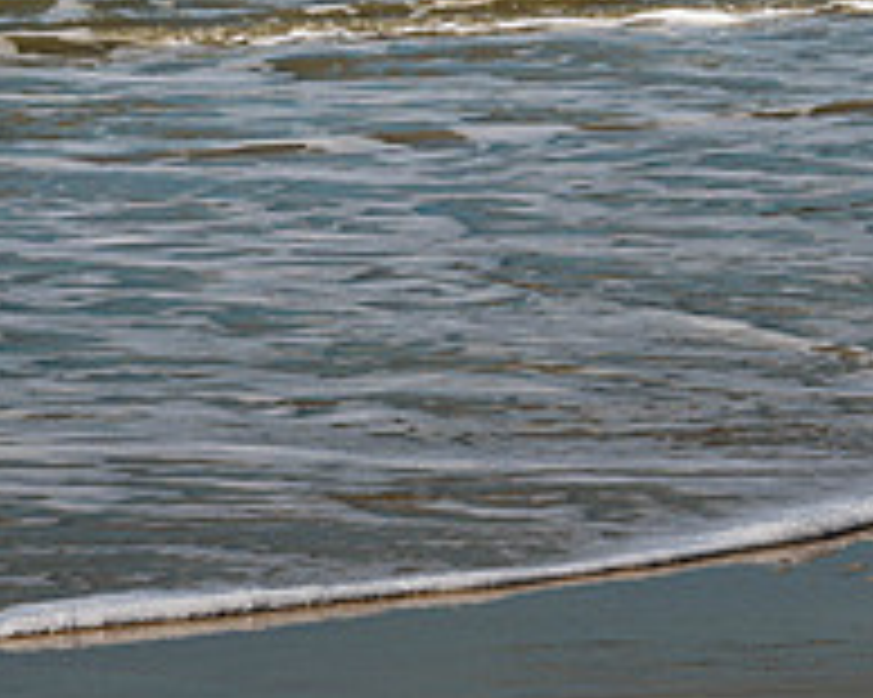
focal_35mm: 255
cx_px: 932
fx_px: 6585
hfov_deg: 7.5
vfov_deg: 6.0
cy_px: -50
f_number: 11
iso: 100
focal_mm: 82
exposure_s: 1/200
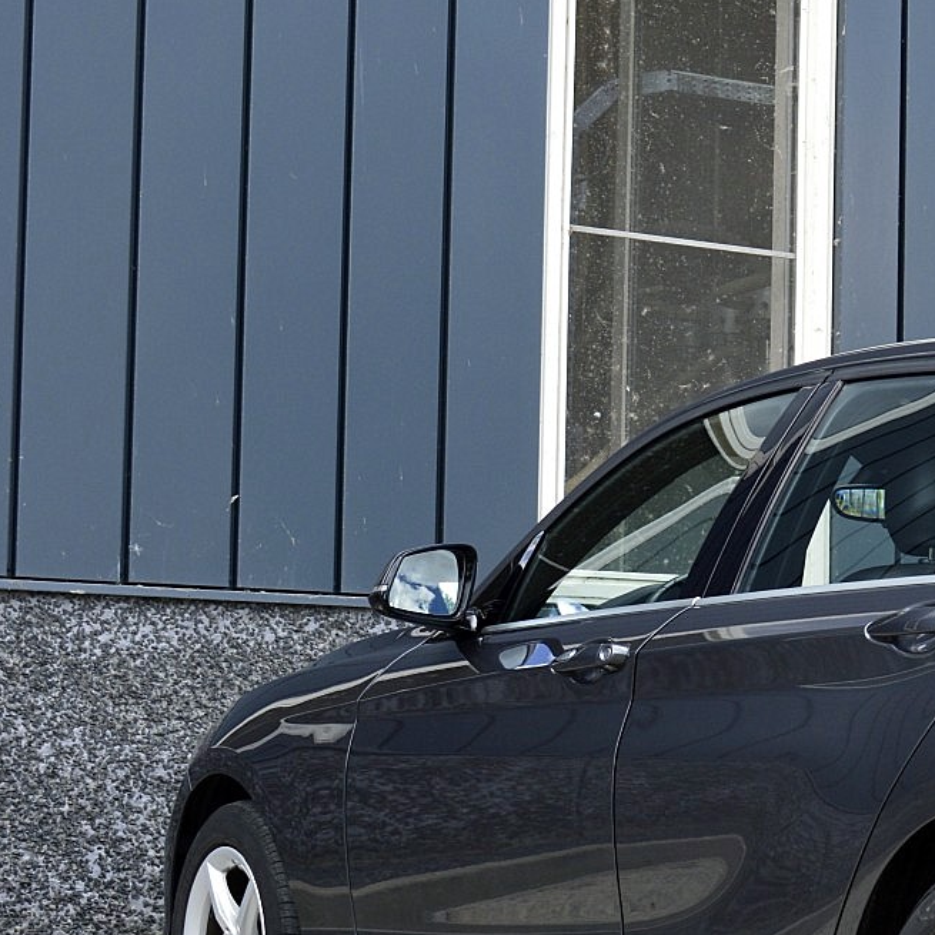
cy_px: 648
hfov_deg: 16.4
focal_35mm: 101
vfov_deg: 17.2
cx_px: 1151
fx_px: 3086
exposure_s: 1/125
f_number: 9
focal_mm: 32
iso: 400
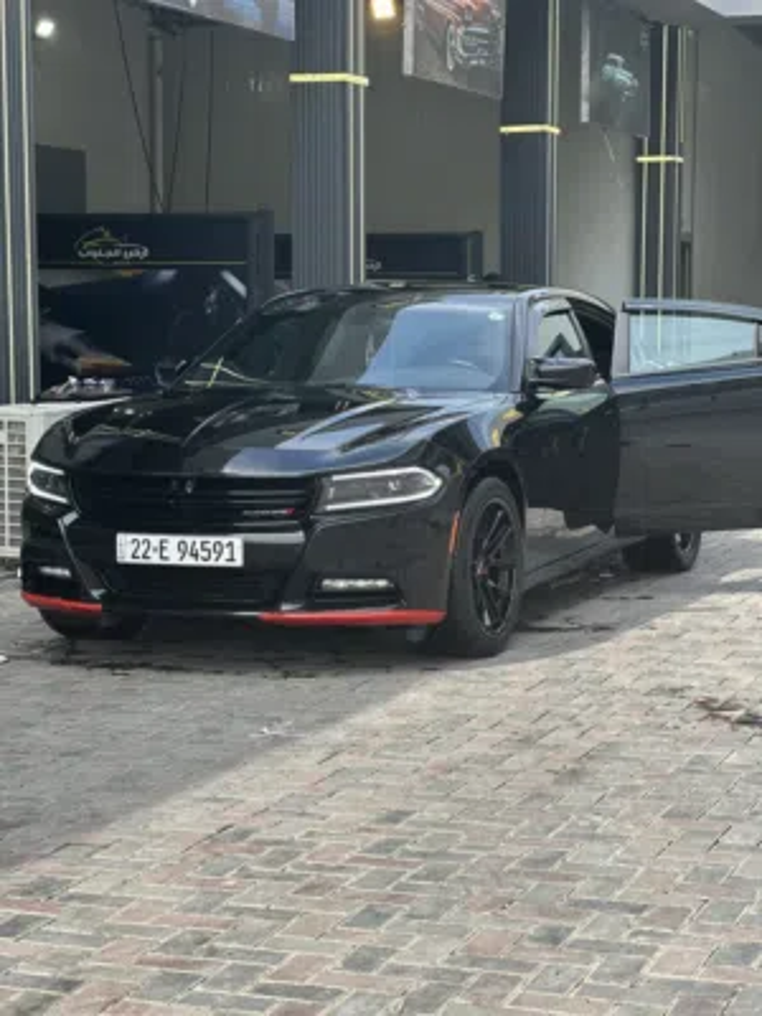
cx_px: 381
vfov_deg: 25.3
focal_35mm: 77
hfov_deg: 19.1
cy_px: 508
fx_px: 2260
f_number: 2.8
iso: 20
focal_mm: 9
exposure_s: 1/115
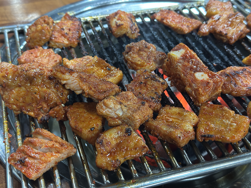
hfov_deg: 39.7
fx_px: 348
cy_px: 94
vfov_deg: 30.3
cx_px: 126
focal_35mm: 48
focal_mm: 6.86
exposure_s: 1/40
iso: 640
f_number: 1.78
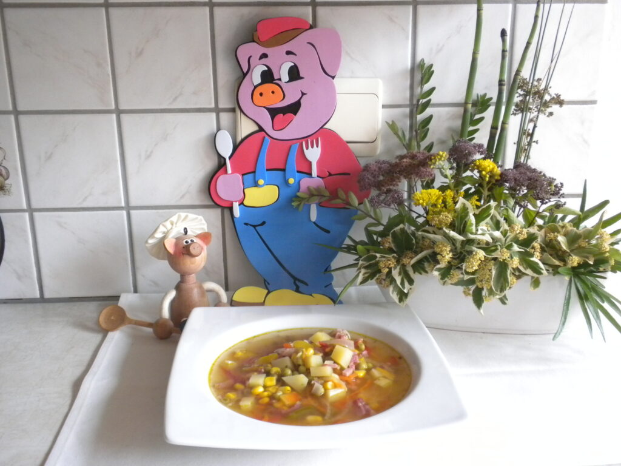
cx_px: 310
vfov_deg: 38.7
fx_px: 664
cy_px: 233
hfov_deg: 50.1
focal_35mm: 37
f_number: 3.5
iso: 400
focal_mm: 6.6
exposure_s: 1/44.8
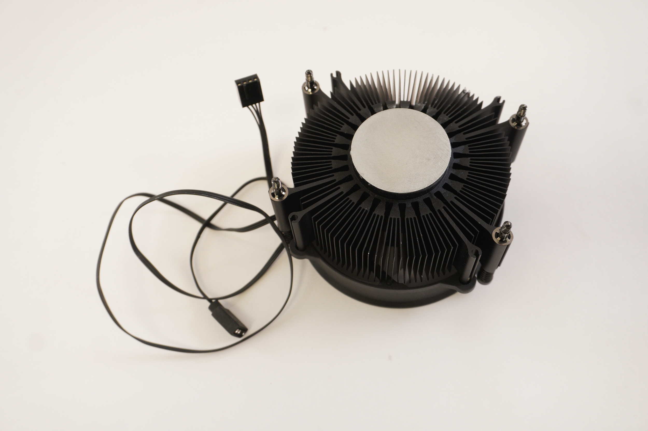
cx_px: 324
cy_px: 216
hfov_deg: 53.2
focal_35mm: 36
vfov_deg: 36.8
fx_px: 647
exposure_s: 1/30
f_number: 5.6
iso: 640
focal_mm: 24
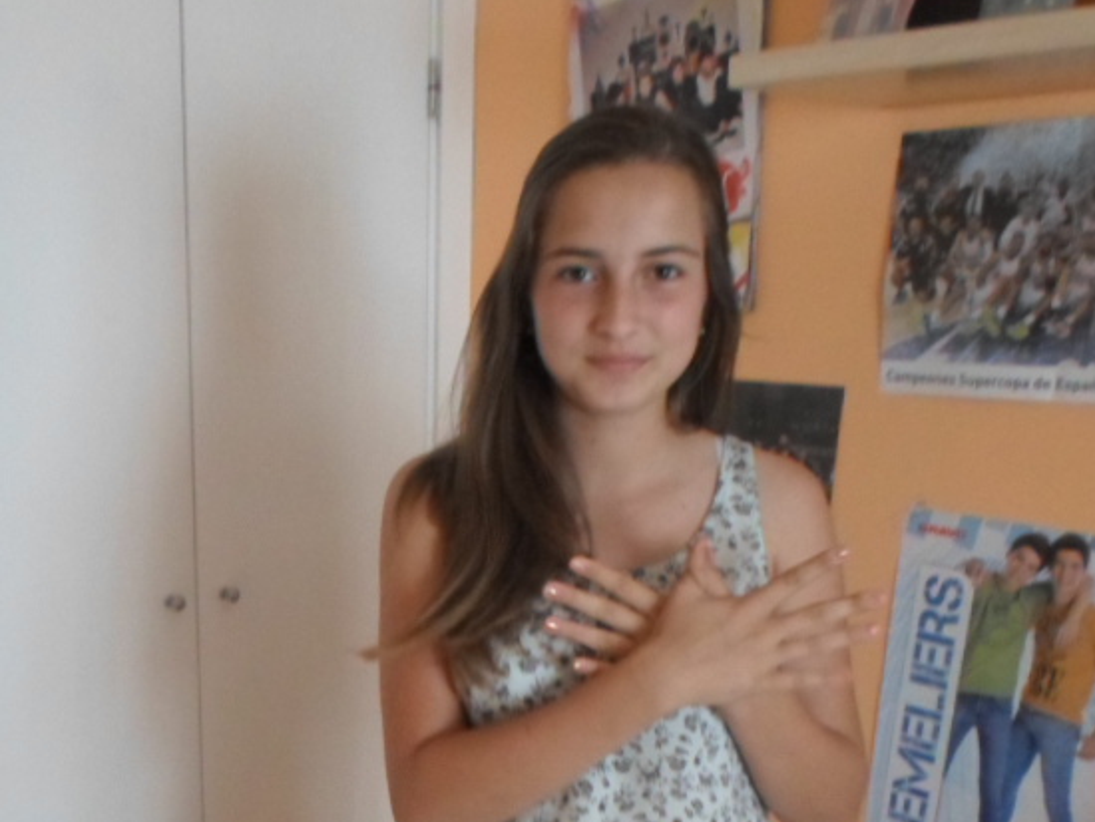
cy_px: 502
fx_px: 1013
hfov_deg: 56.7
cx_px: 589
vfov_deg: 43.9
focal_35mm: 32
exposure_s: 1/15
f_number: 2.5
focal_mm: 4.5
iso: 400
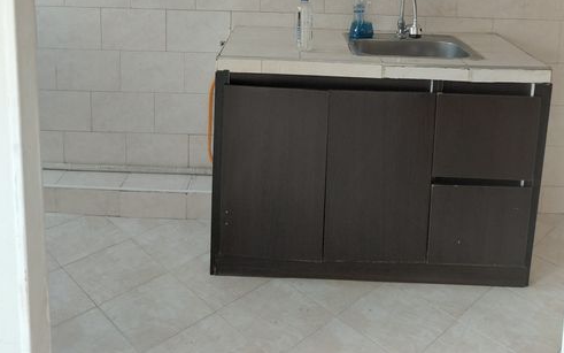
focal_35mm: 36
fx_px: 553
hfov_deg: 54.0
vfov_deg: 32.3
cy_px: -6
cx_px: 281
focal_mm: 4.69
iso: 80
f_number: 1.8
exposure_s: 1/120
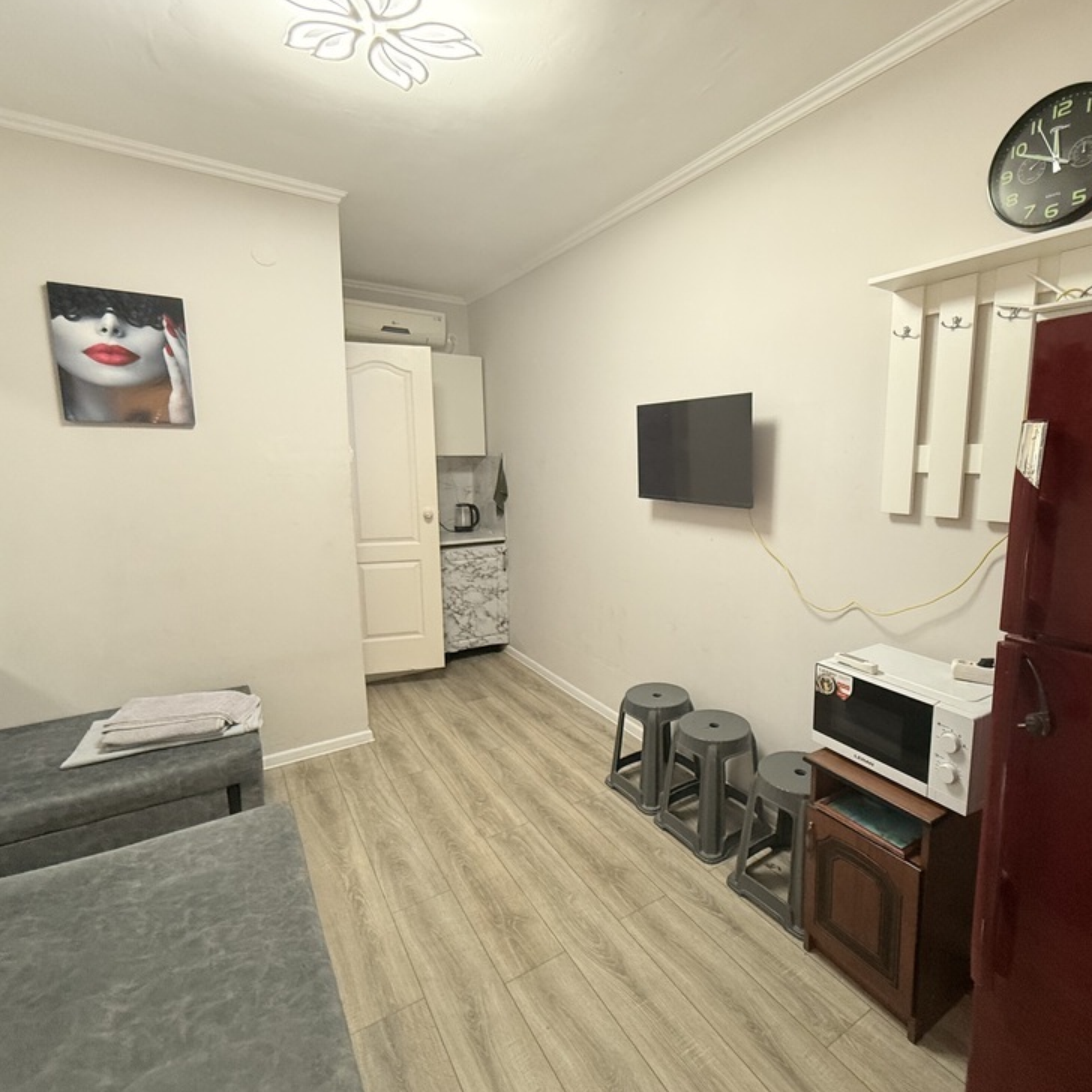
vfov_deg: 84.0
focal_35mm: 17
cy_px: 543
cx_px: 630
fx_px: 607
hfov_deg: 83.4
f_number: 2.2
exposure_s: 1/99
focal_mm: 2.22
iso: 320
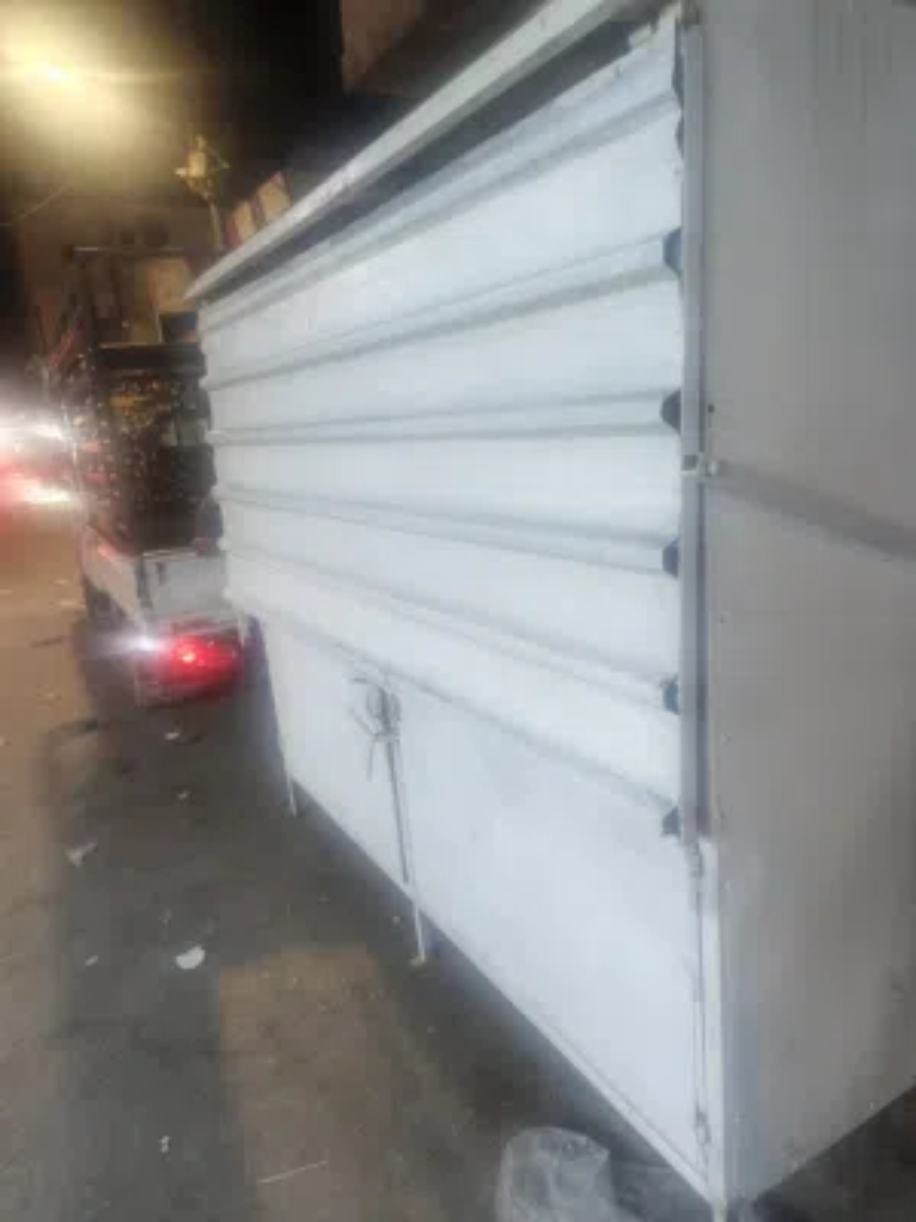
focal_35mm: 23
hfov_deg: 58.9
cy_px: 611
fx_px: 811
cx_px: 458
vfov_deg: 73.9
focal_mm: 5.56
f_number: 1.8
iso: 434
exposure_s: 1/50
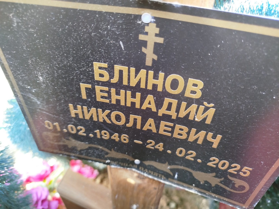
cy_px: 104
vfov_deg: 56.8
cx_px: 140
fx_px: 193
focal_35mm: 24
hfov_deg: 71.6
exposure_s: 1/33
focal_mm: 5.31
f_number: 1.7
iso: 125
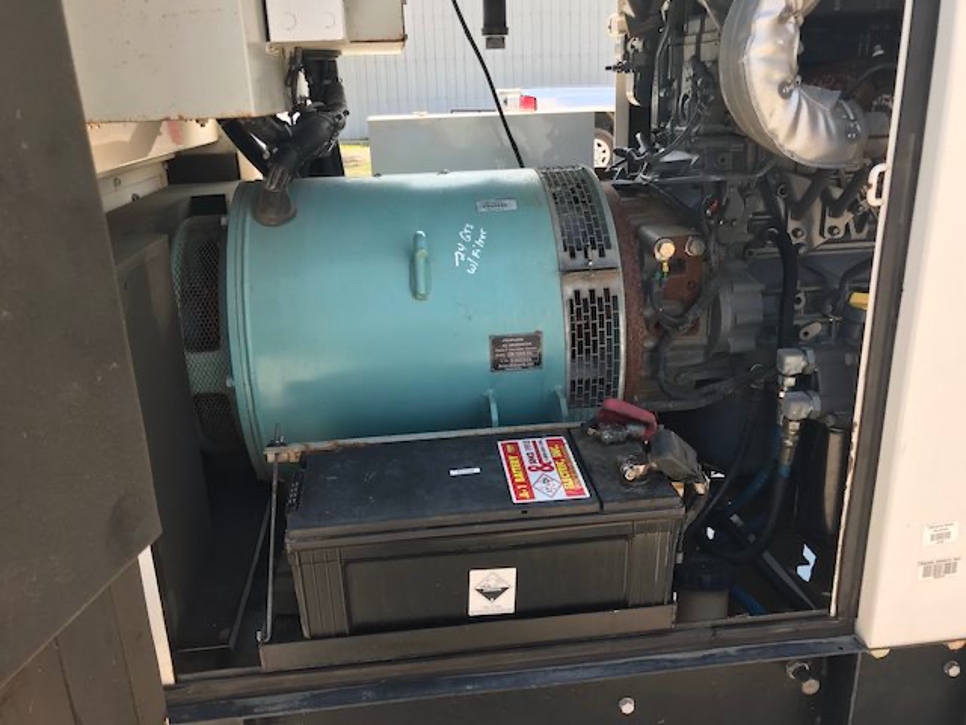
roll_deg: +2.0
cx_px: 483
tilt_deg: -18.5
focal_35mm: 28
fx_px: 781
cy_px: 362
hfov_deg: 63.4
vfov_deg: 49.7
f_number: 1.8
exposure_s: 1/321
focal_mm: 3.99
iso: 20
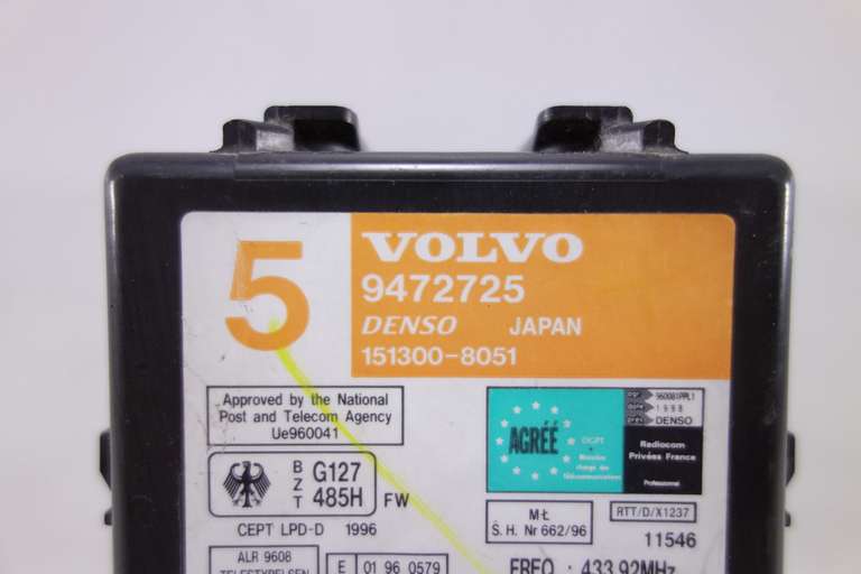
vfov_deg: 46.4
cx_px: 430
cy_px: 287
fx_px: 670
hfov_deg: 65.5
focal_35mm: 28
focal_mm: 10.4
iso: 125
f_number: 2
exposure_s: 1/100
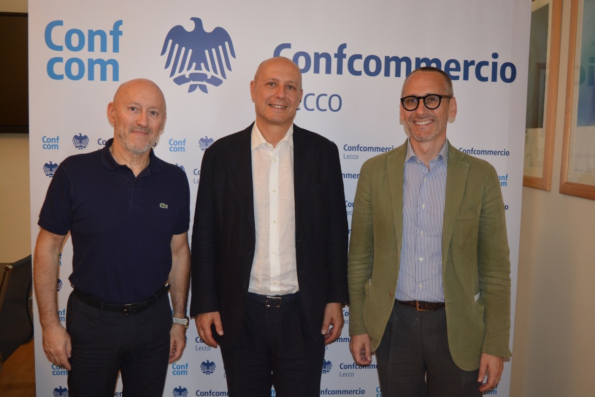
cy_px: 198
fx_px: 570
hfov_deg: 55.1
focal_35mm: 34
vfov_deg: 38.4
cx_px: 298
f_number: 3.8
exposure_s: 1/60
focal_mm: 23
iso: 900
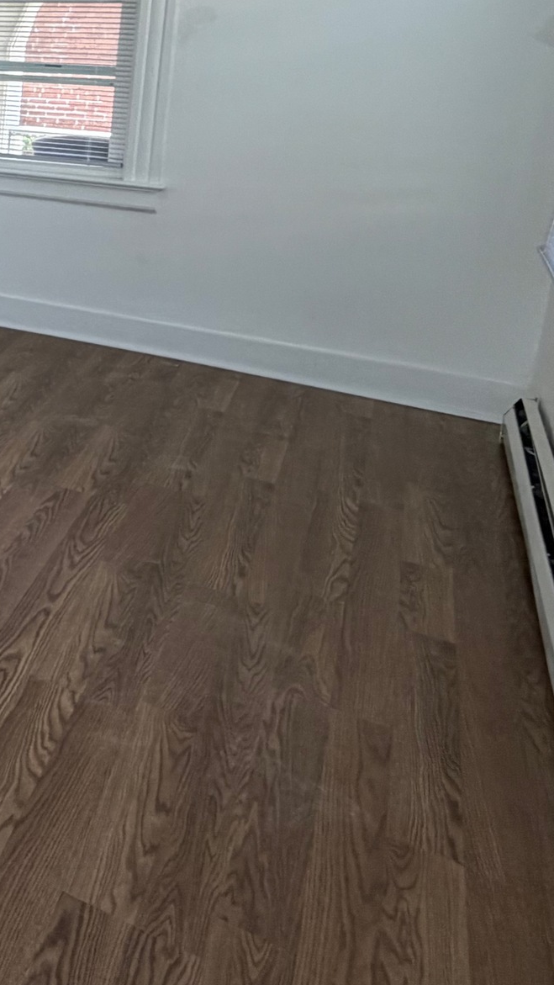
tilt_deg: -9.6
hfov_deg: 20.6
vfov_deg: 47.5
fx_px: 1044
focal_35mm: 40
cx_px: -448
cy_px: 183
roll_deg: +0.6
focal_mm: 2.22
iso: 100
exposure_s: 1/120
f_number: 2.2
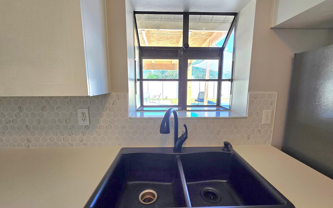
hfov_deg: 105.3
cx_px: 167
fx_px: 127
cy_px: 108
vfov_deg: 78.6
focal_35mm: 14
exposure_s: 1/120
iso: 50
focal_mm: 2.2
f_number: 2.2
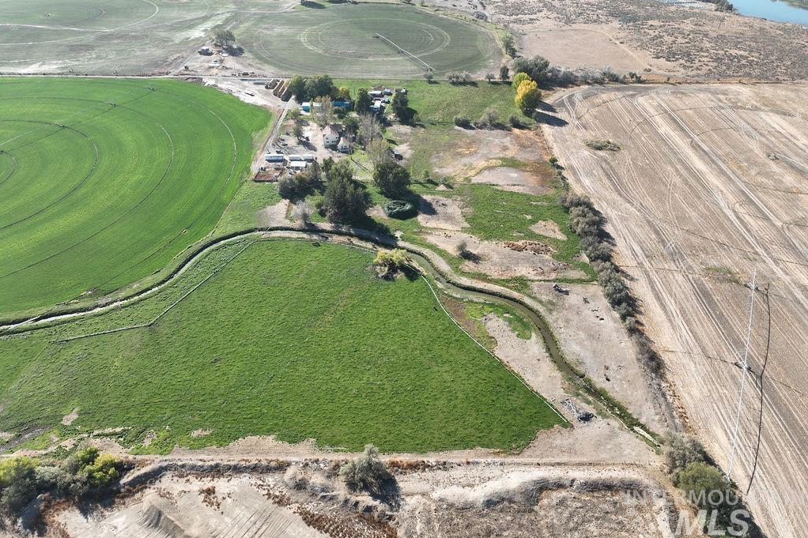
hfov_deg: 71.5
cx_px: 404
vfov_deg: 51.3
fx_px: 561
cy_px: 277
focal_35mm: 25
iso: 100
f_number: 2.8
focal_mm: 12.29
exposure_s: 1/100
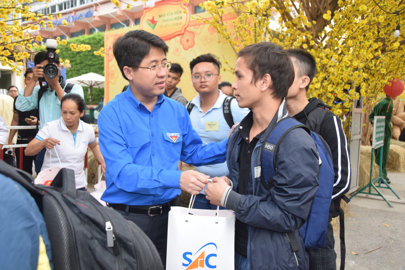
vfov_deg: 40.0
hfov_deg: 57.2
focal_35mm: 33
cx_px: 202
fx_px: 371
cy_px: 135
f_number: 3.8
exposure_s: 1/160
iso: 800
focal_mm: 22
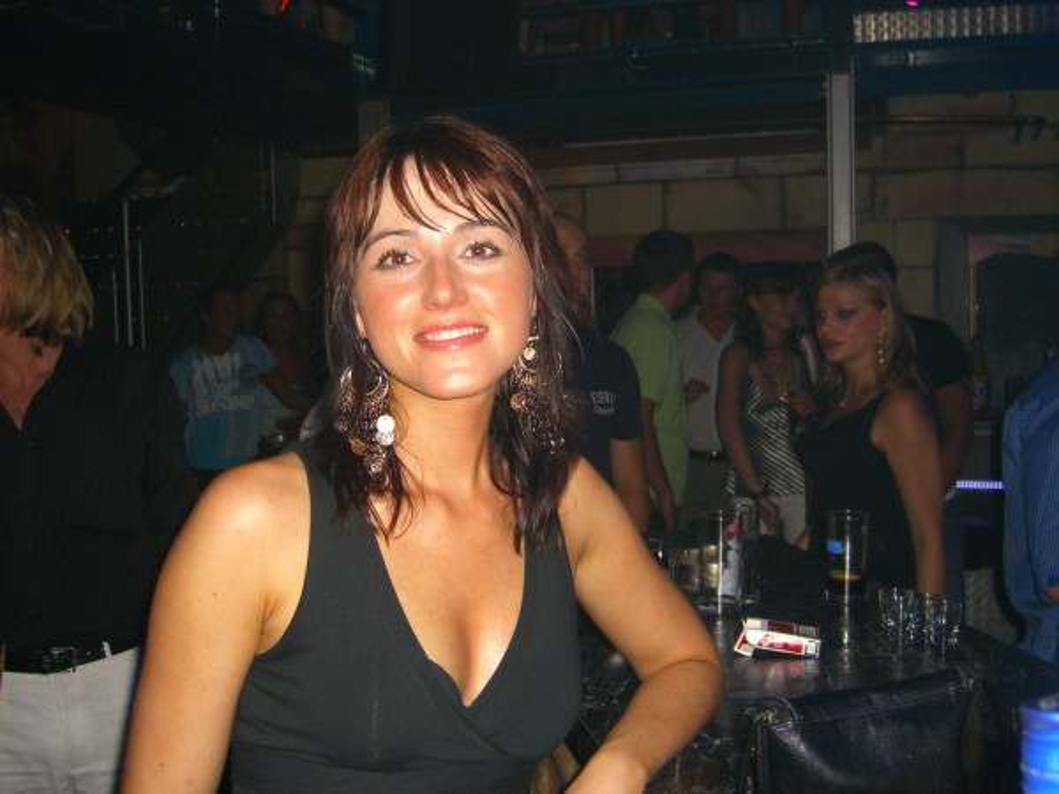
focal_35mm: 38
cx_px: 530
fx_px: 1163
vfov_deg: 37.7
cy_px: 397
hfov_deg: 49.0
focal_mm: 7.9
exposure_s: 1/60
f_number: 2.8
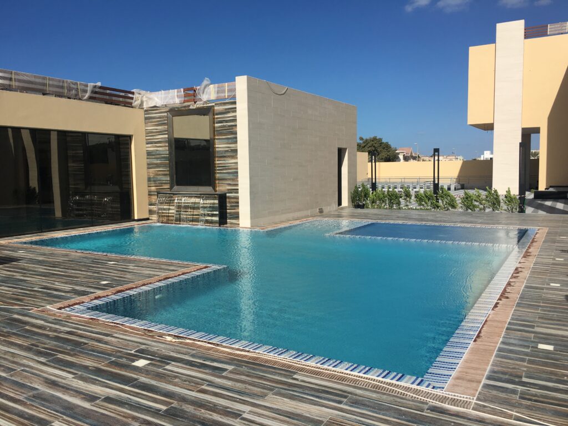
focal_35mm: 29
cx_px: 284
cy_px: 213
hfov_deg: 61.7
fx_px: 476
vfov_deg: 48.2
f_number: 2.2
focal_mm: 4.15
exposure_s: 1/3663
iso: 25
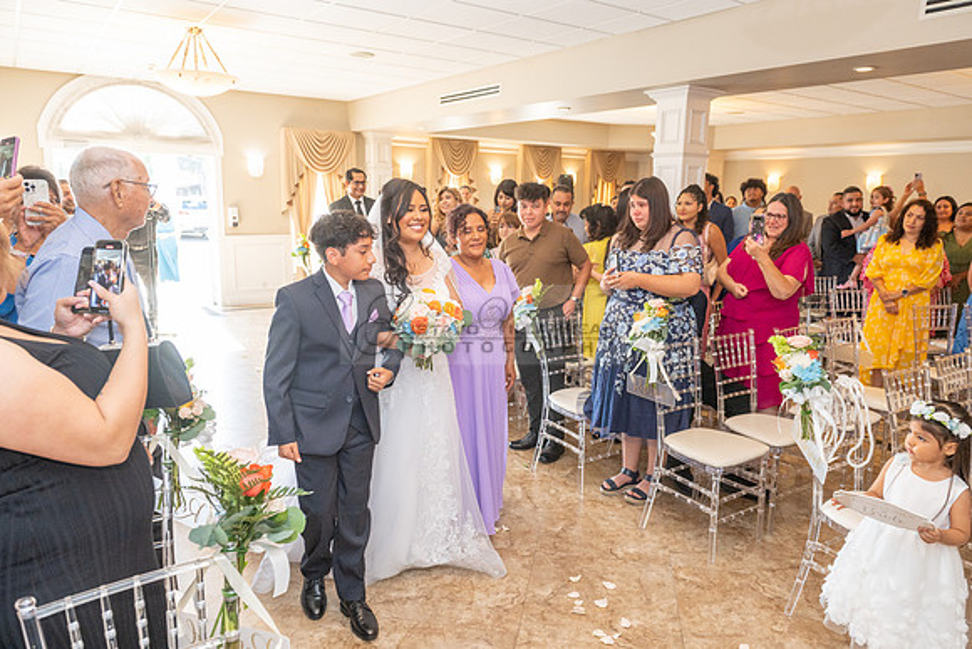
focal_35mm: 26
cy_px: 324
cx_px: 486
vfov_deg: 49.6
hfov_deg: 69.4
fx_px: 702
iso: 1250
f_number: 5
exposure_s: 1/200
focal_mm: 26
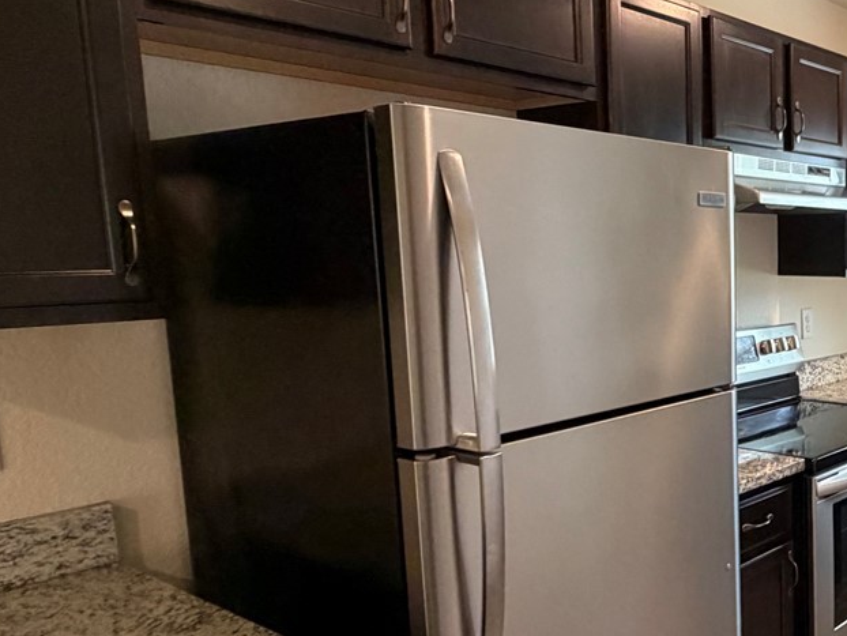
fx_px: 881
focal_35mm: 36
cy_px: 365
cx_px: 843
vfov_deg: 39.6
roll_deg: +0.3
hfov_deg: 44.0
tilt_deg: -8.6
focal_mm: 2.22
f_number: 2.2
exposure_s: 1/60
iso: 400
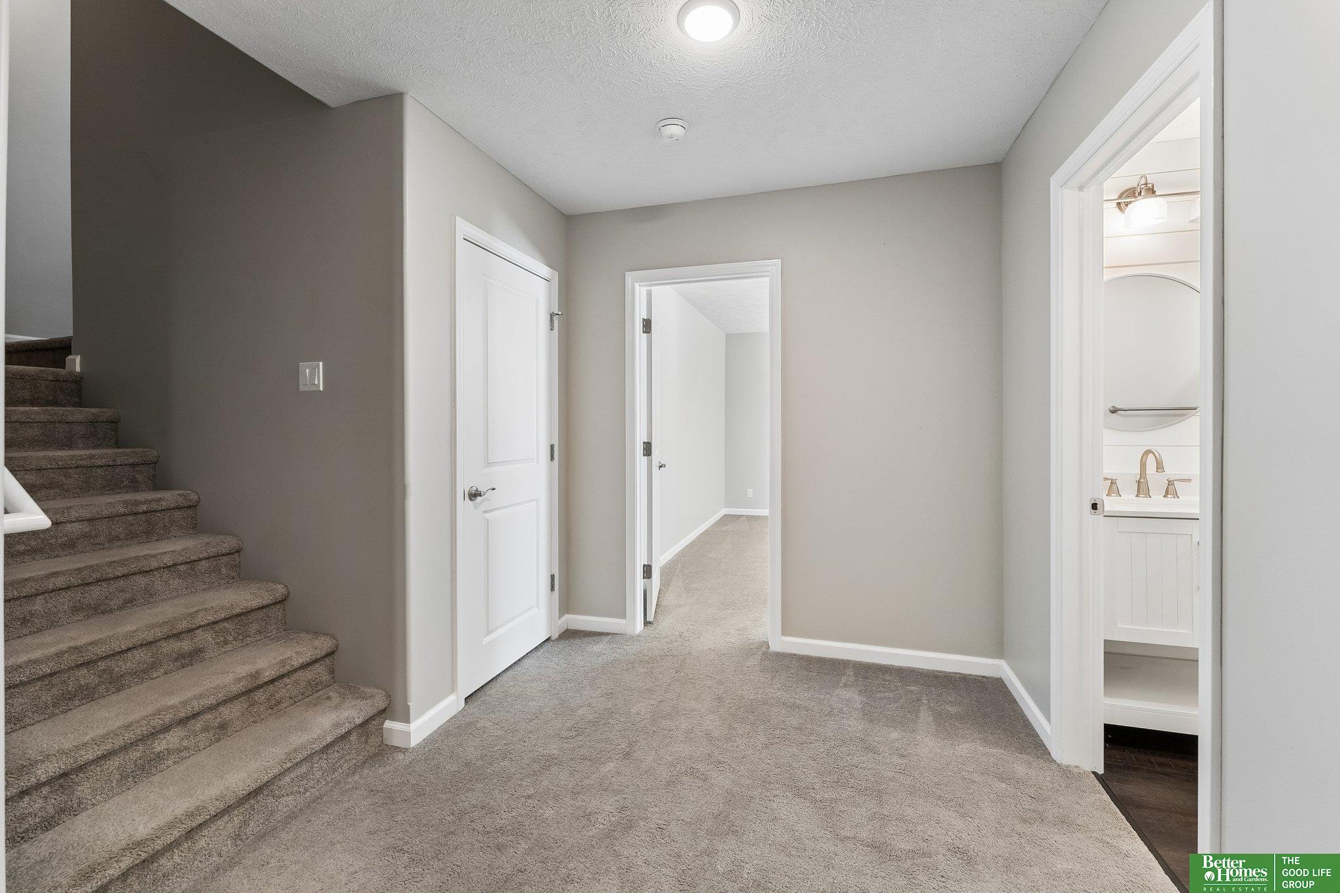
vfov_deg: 81.2
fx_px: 521
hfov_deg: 104.3
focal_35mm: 14
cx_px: 670
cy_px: 446
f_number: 6.3
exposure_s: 1/13
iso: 500
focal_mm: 14
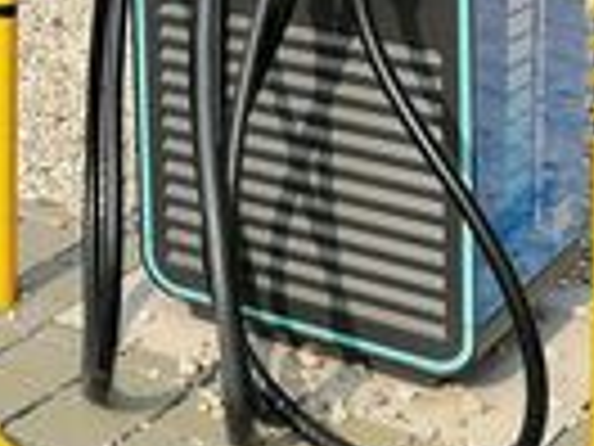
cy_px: -333
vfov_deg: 12.8
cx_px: -216
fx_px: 1819
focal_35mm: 106
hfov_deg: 17.2
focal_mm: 5.3
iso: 50
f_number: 1.8
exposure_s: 1/1634
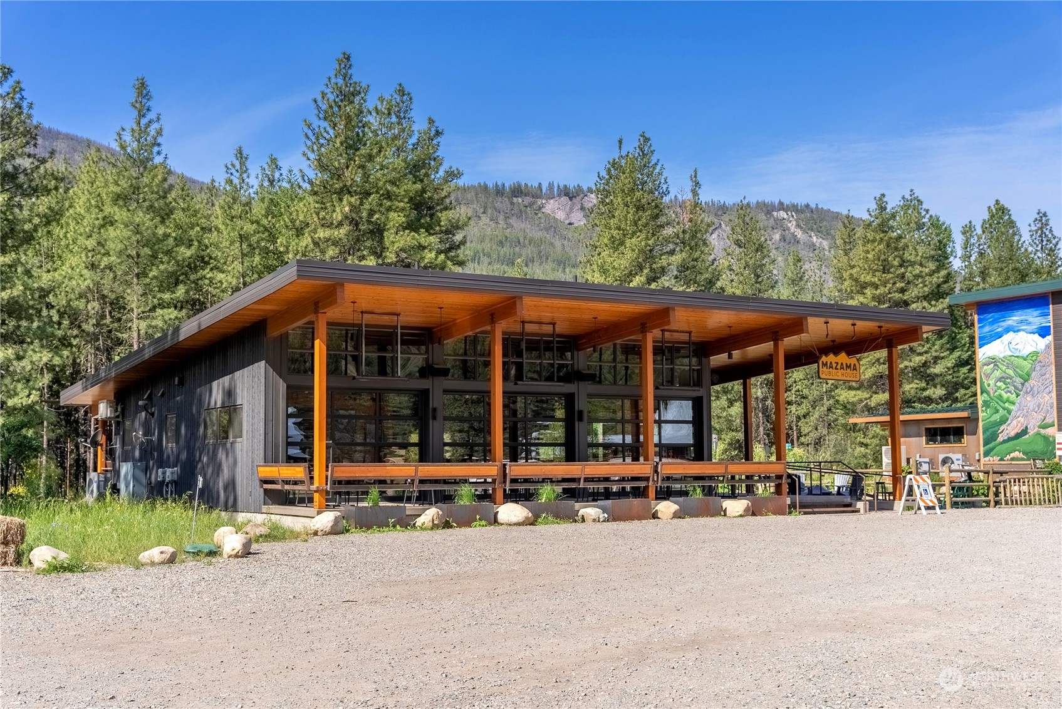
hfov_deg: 44.6
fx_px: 1296
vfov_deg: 30.6
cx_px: 531
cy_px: 354
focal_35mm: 44
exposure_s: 1/8000
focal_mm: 43.9
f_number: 9
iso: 100
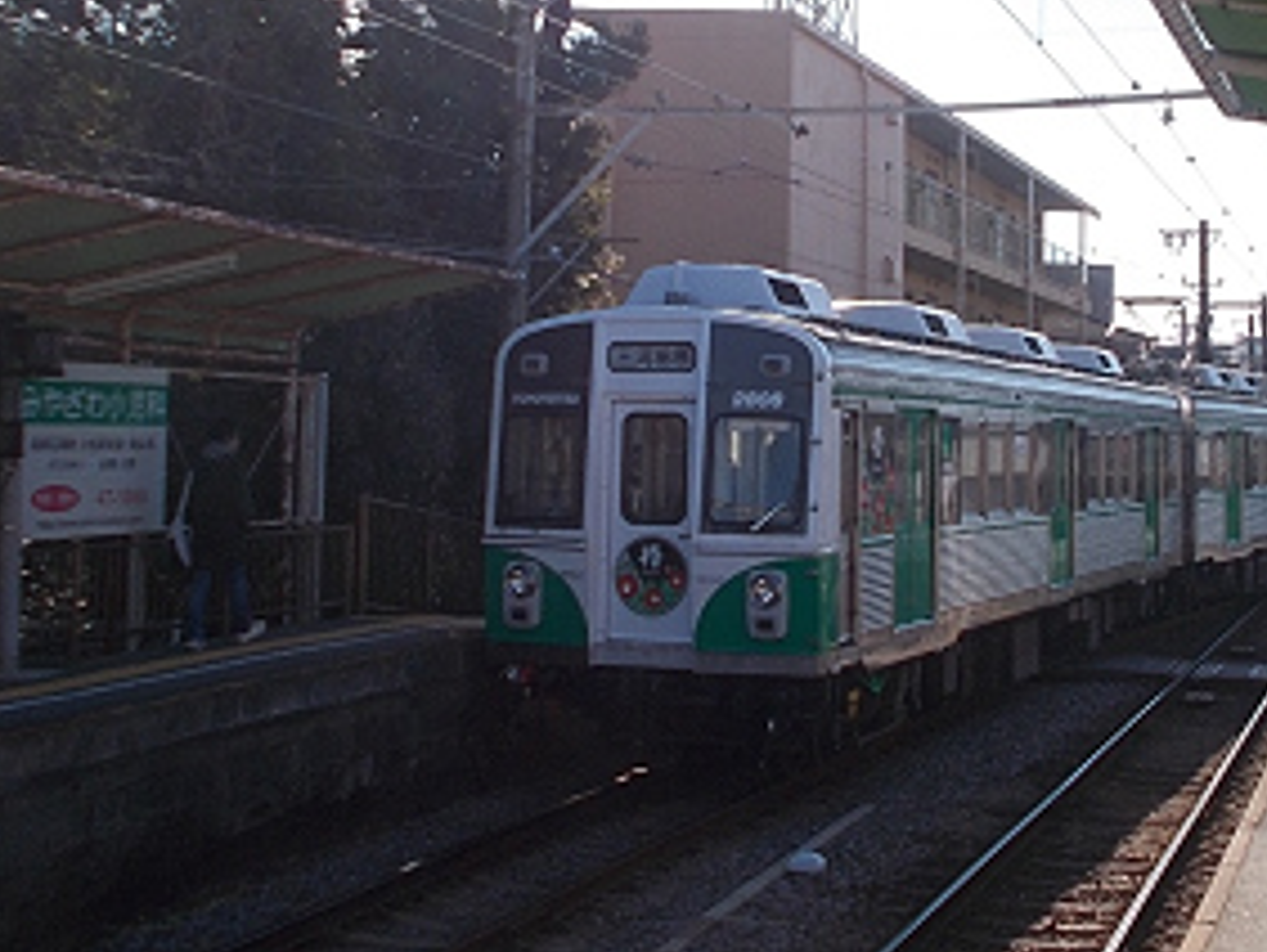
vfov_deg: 24.6
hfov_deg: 32.4
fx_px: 2161
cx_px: 858
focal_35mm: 59
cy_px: 238
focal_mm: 4.6
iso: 80
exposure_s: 1/640
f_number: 3.2
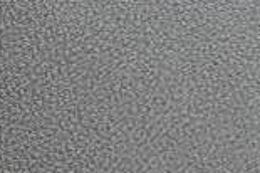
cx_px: 513
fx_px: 2229
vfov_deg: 4.4
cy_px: 375
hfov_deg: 6.5
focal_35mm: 309
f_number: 4.5
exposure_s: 1/15
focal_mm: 40
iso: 800
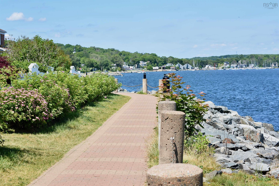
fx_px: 543
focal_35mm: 70
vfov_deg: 19.5
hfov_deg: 28.8
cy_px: 93
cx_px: 140
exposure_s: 1/125
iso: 200
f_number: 11
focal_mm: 70
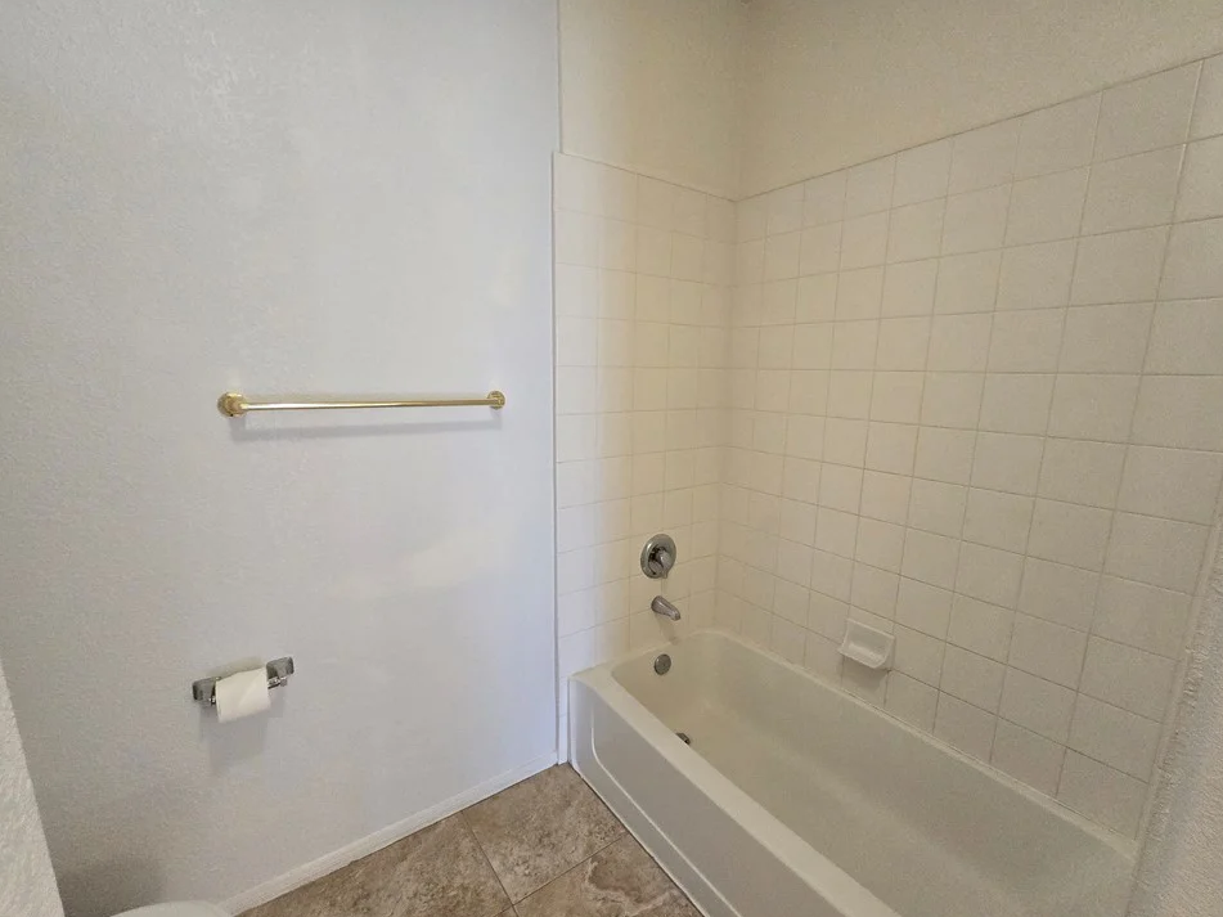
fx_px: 495
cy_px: 481
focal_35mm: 14
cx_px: 638
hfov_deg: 102.0
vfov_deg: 85.6
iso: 320
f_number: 2.2
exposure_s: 1/60
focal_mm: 2.2
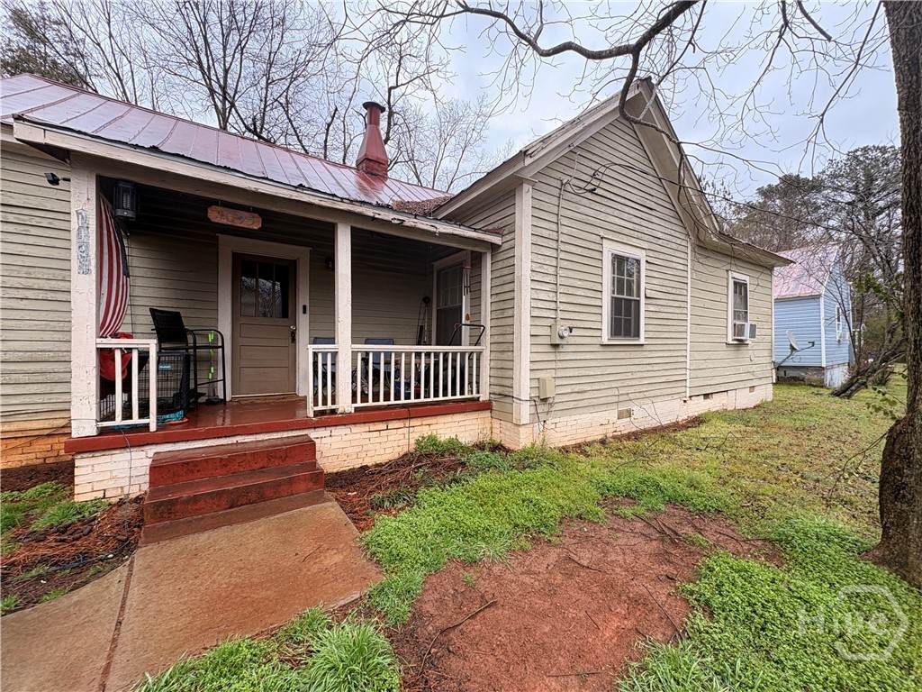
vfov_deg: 85.7
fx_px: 373
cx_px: 461
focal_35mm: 14
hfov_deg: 102.1
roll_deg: +0.9
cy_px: 346
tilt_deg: +3.3
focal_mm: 2.22
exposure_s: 1/99
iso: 40
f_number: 2.2
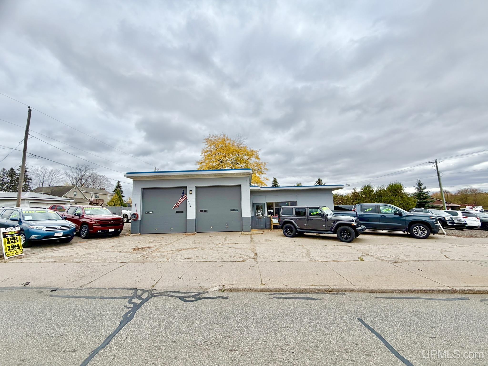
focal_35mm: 14
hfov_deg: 102.1
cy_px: 183
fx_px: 197
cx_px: 244
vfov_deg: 85.7
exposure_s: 1/770
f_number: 2.2
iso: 20
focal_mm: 2.22
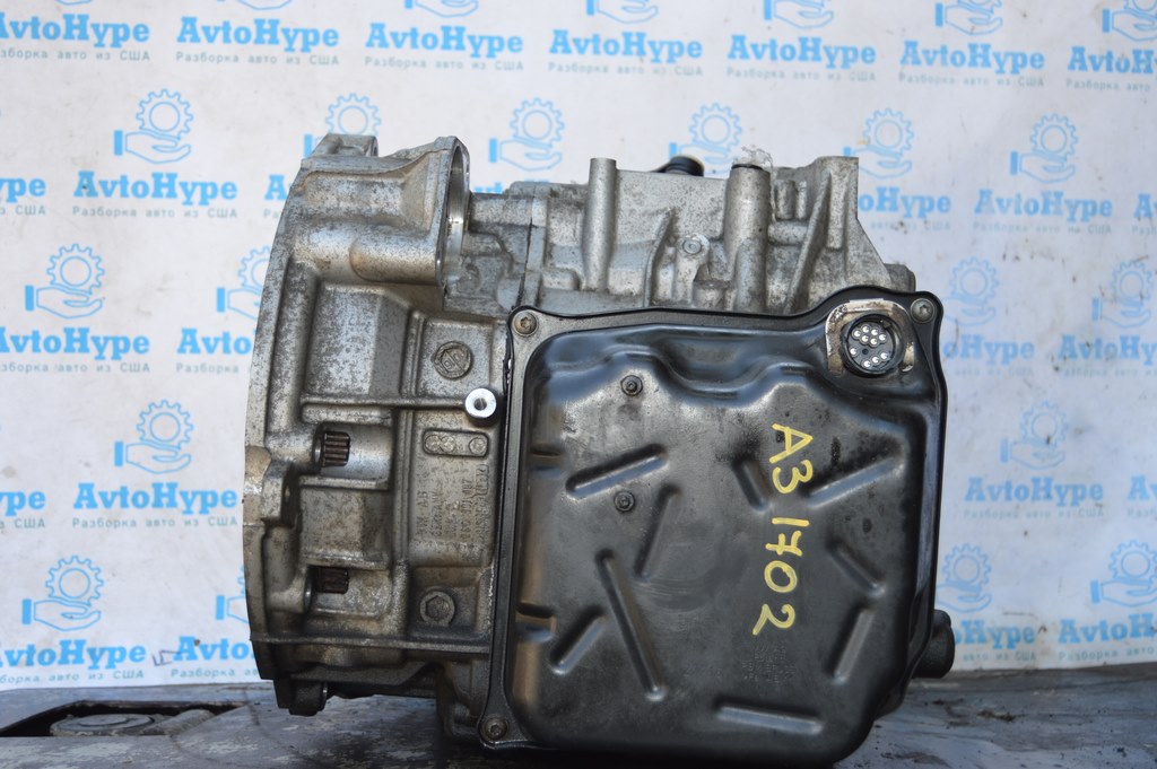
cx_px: 578
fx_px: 1493
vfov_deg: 28.9
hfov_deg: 42.4
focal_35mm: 46
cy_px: 384
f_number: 4.2
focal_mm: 31
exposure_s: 1/125
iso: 180
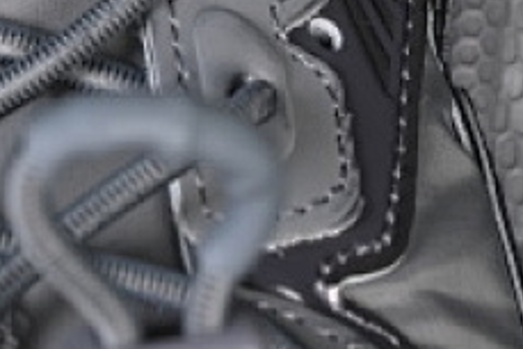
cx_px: -32
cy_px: -258
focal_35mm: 354
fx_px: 5146
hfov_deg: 5.8
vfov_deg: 3.9
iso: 160
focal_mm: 50
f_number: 6.3
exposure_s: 1/60
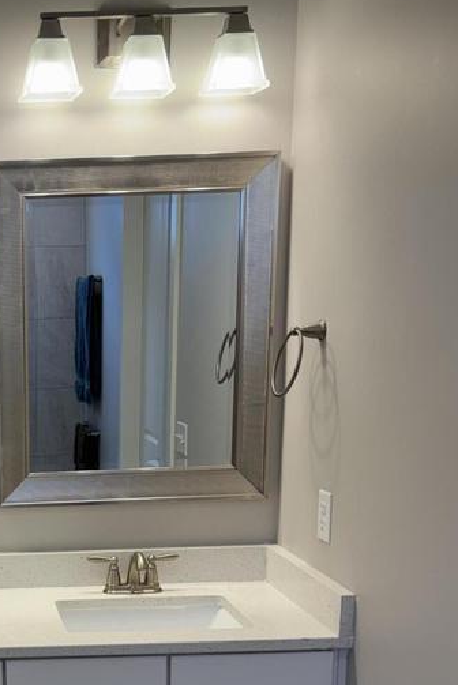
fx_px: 1048
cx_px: -41
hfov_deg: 23.2
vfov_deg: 34.9
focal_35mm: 55
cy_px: 568
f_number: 1.6
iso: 40
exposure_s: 1/120
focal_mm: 5.96
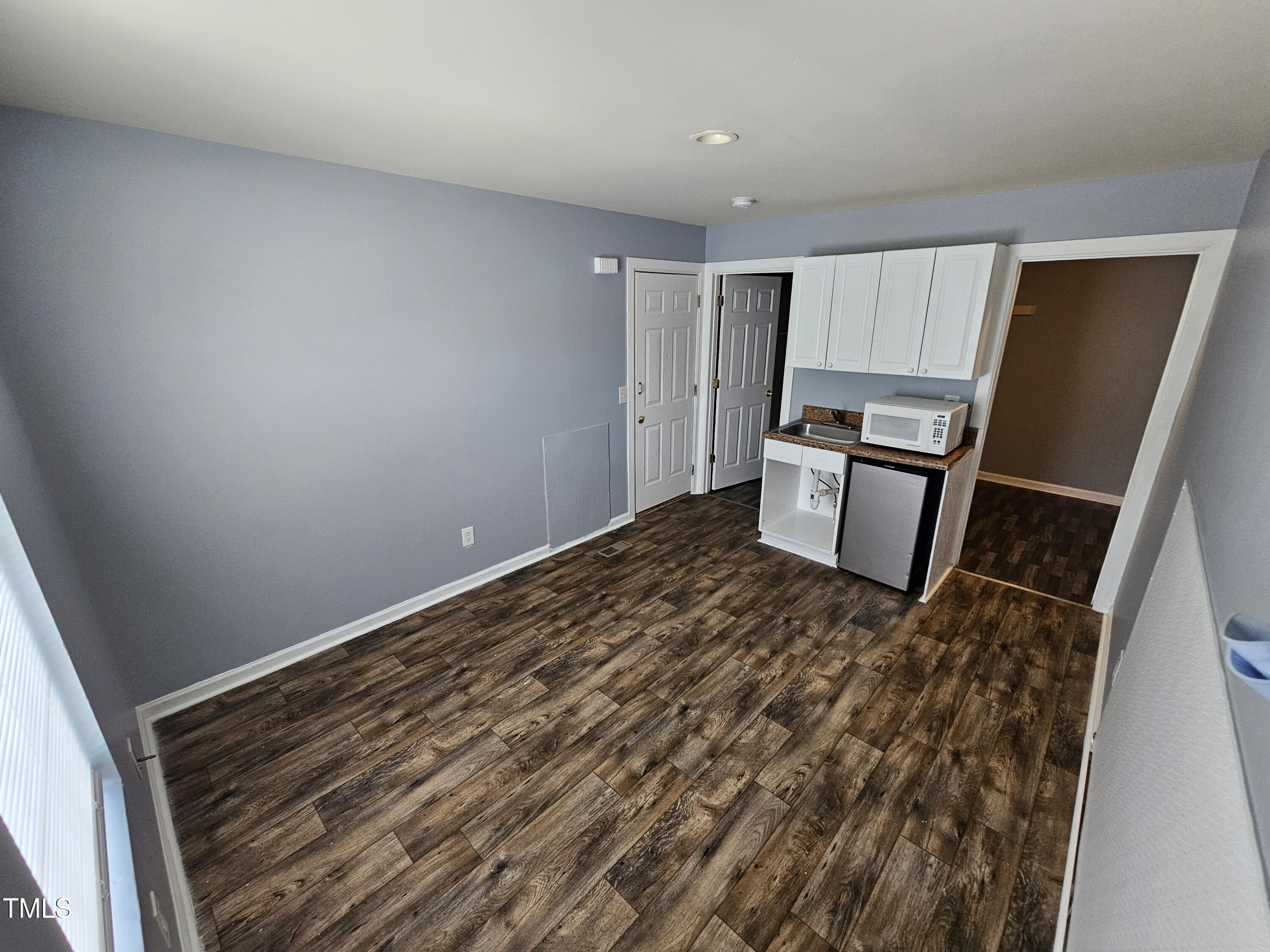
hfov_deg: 106.2
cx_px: 635
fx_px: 477
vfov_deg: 89.9
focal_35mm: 13
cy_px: 476
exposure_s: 1/77
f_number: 2.2
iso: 320
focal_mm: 2.2
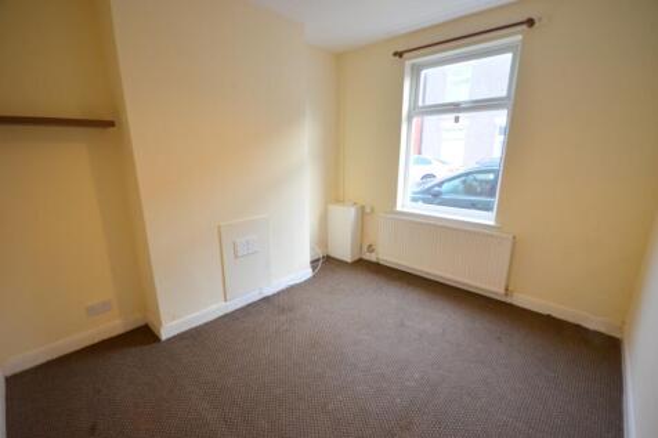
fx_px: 274
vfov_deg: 77.3
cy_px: 219
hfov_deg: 100.4
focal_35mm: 15
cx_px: 329
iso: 800
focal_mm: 10
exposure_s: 1/60
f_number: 4
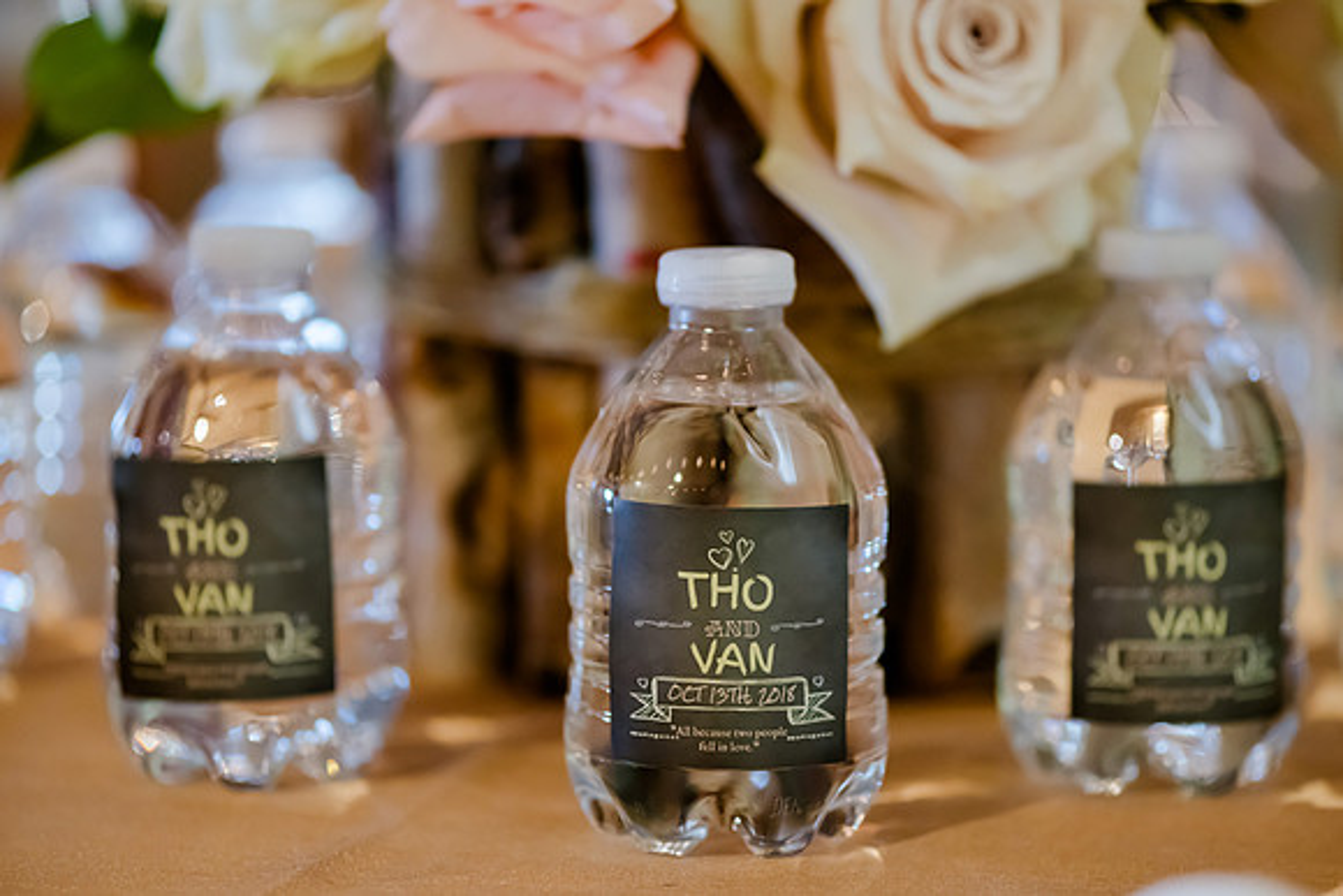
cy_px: 471
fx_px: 4175
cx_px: 671
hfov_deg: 18.3
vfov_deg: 12.2
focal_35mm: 112
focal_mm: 105
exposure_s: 1/250
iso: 2500
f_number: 3
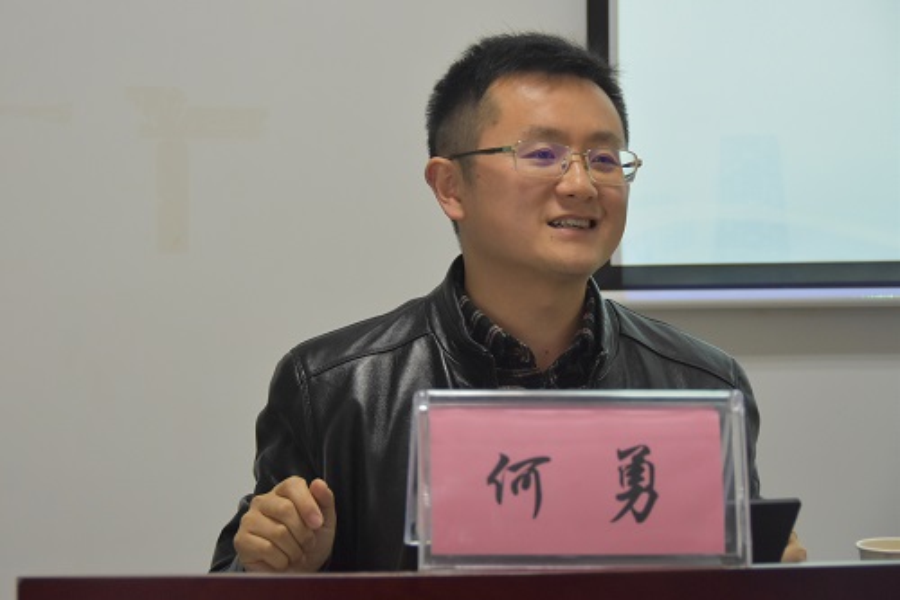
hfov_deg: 19.5
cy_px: 300
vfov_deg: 13.0
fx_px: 2624
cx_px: 450
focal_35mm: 105
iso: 1250
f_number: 5
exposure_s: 1/50
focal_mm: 70
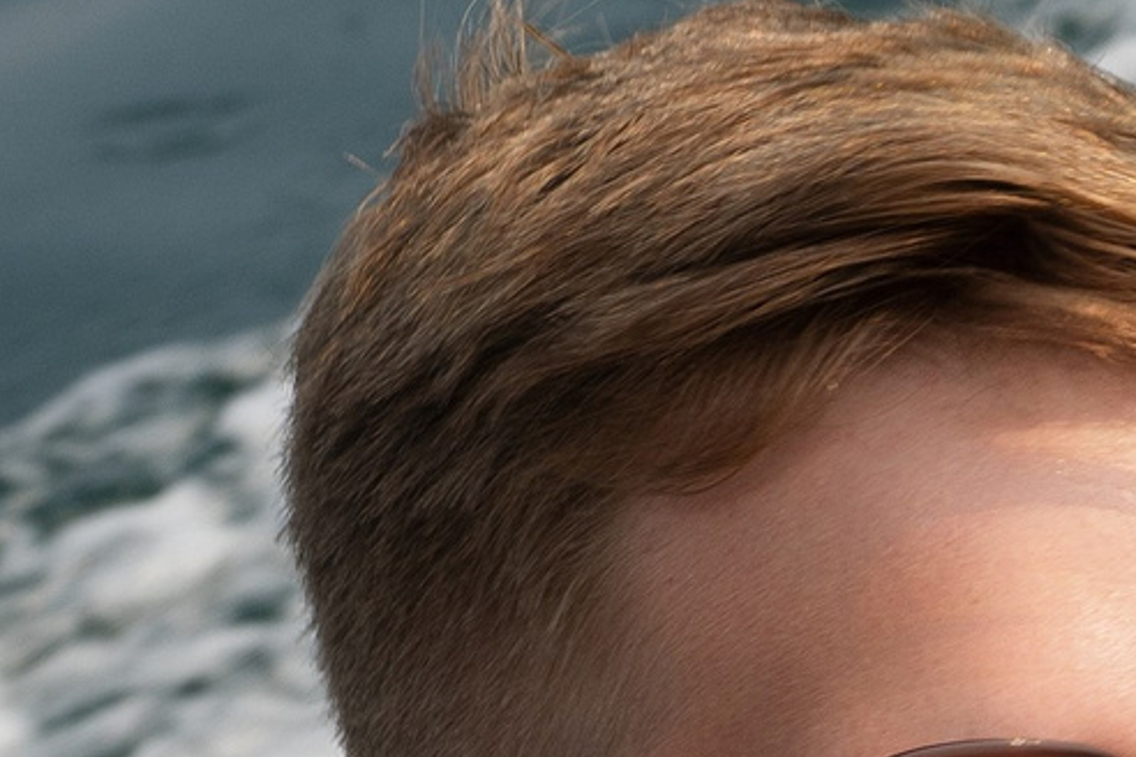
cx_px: 1803
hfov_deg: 6.1
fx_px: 10507
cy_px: 1776
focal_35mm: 333
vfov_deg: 4.1
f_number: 14
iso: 125
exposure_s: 1/250
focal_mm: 64
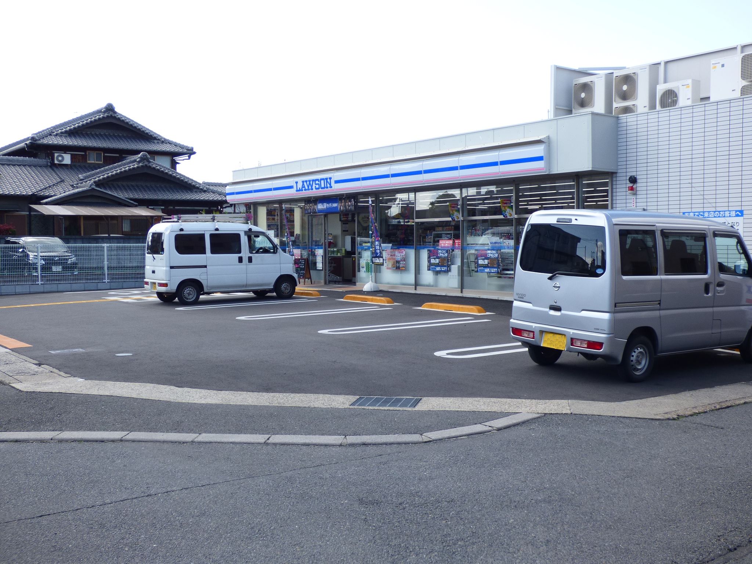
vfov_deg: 36.8
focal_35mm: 39
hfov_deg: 47.9
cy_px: 282
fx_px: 847
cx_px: 376
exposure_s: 1/320
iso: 100
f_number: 3.6
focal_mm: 7.07
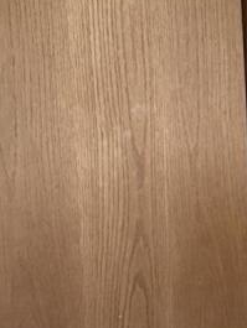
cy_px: -61
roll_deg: +1.7
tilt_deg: -8.7
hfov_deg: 7.9
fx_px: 1721
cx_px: 464
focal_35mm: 181
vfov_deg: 10.7
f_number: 1.78
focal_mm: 6.76
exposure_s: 1/60
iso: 800
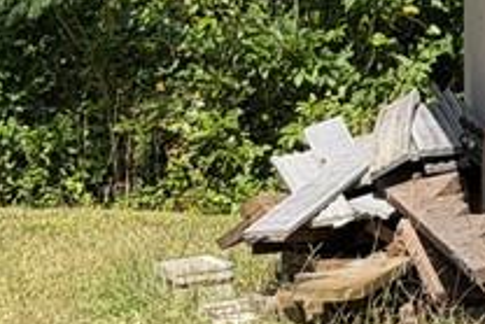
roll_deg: +2.2
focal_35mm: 246
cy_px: -207
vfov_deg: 5.5
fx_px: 3316
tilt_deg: +2.7
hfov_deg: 7.8
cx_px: 1098
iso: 64
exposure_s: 1/4878
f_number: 1.78
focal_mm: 6.76
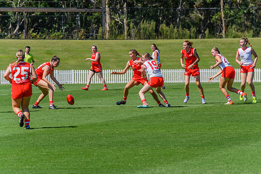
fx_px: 2210
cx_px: 141
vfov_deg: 4.5
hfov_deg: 6.8
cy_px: 94
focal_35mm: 305
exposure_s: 1/2000
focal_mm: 280
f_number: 8
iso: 800
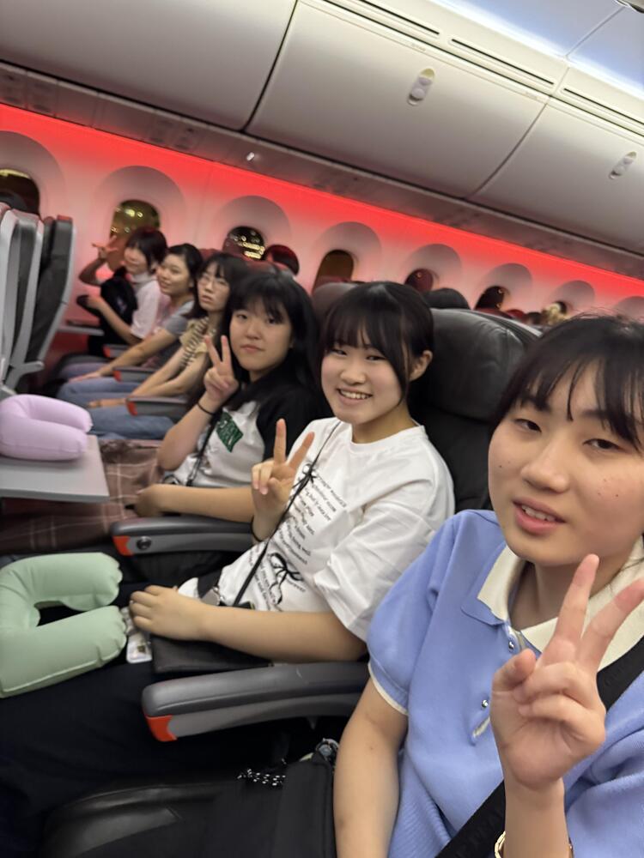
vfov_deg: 71.6
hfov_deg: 56.8
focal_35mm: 24
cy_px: 429
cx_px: 322
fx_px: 595
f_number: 1.8
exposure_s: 1/37
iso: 1000
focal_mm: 6.8
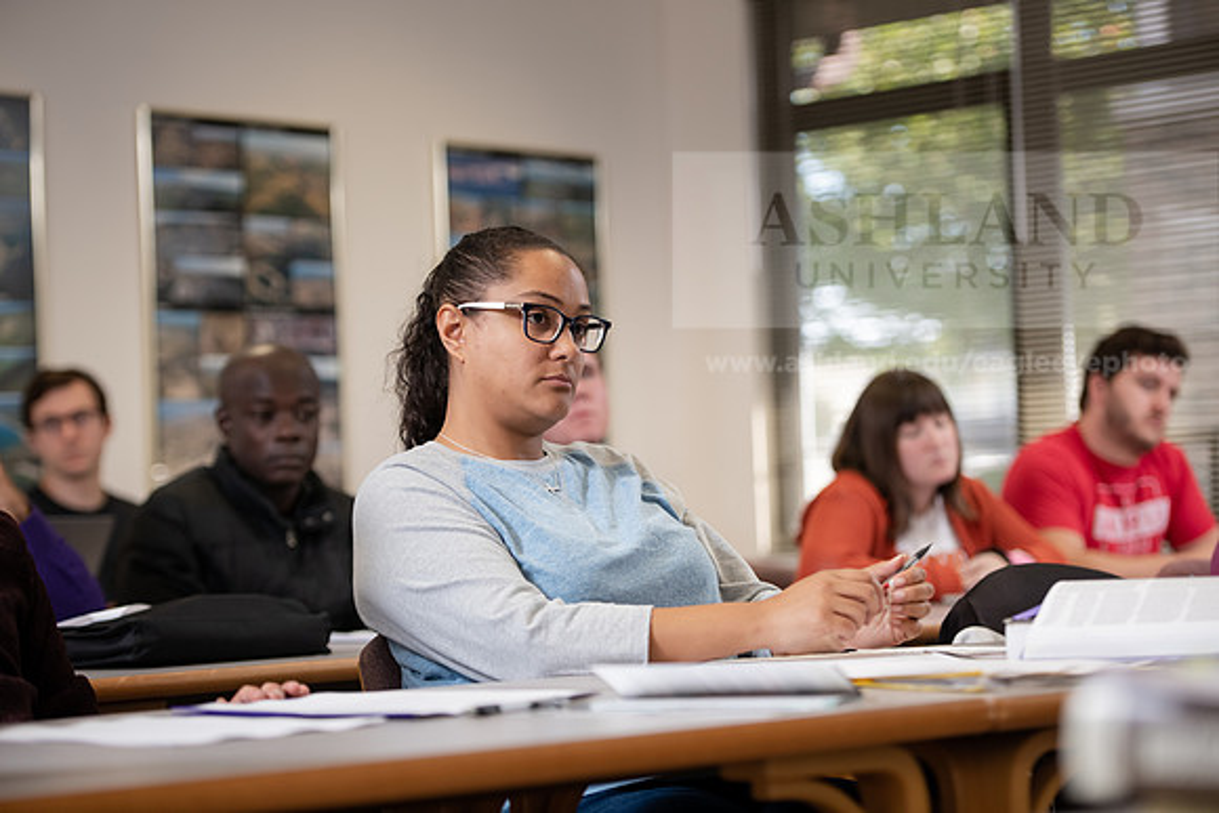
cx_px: 610
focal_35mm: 95
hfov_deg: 21.5
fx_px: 3217
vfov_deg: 14.4
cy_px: 406
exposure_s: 1/200
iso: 640
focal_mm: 95
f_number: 3.2
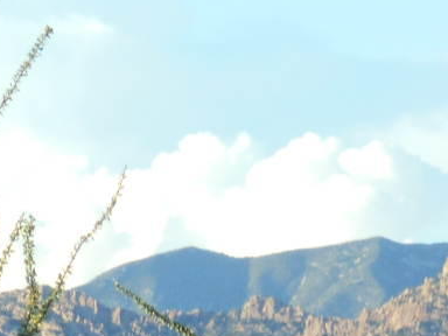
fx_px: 7002
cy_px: 659
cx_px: -410
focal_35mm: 541
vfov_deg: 2.7
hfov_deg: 3.6
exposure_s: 1/80
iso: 80
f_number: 6.5
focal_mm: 23
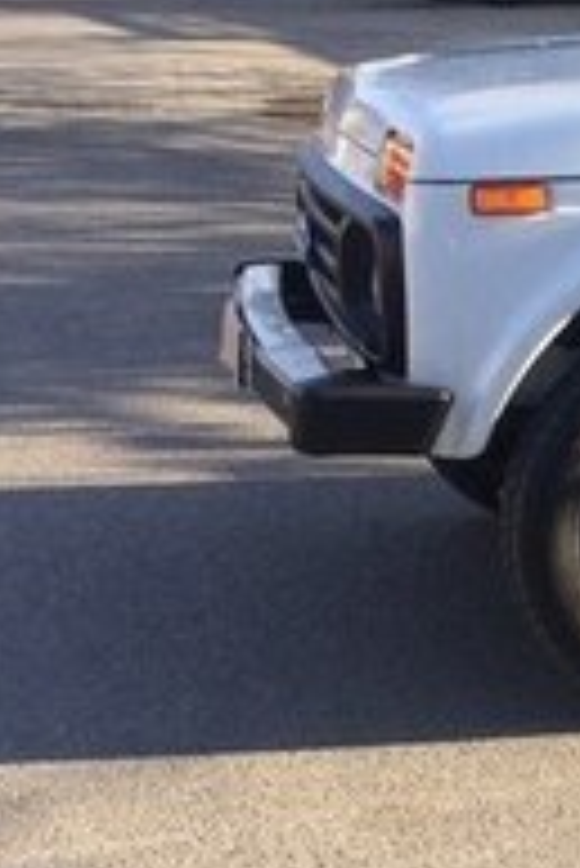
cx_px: 1106
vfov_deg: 18.6
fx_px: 2653
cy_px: 492
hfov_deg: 11.4
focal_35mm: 110
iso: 25
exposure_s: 1/431
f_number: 2.4
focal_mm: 3.3
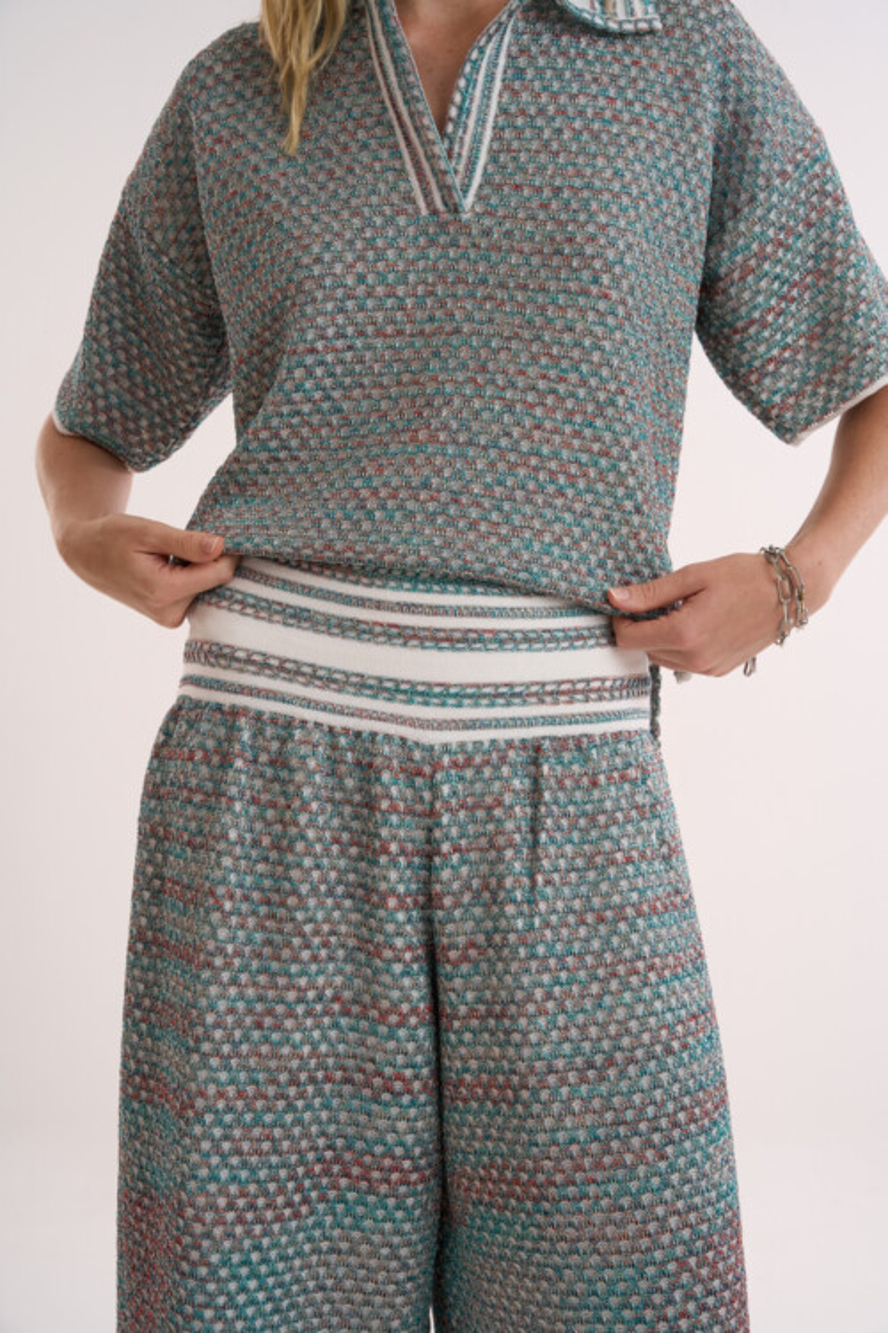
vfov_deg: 41.4
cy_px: 666
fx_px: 1761
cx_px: 444
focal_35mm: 48
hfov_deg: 28.3
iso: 320
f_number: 8
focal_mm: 47.6
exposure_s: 1/160
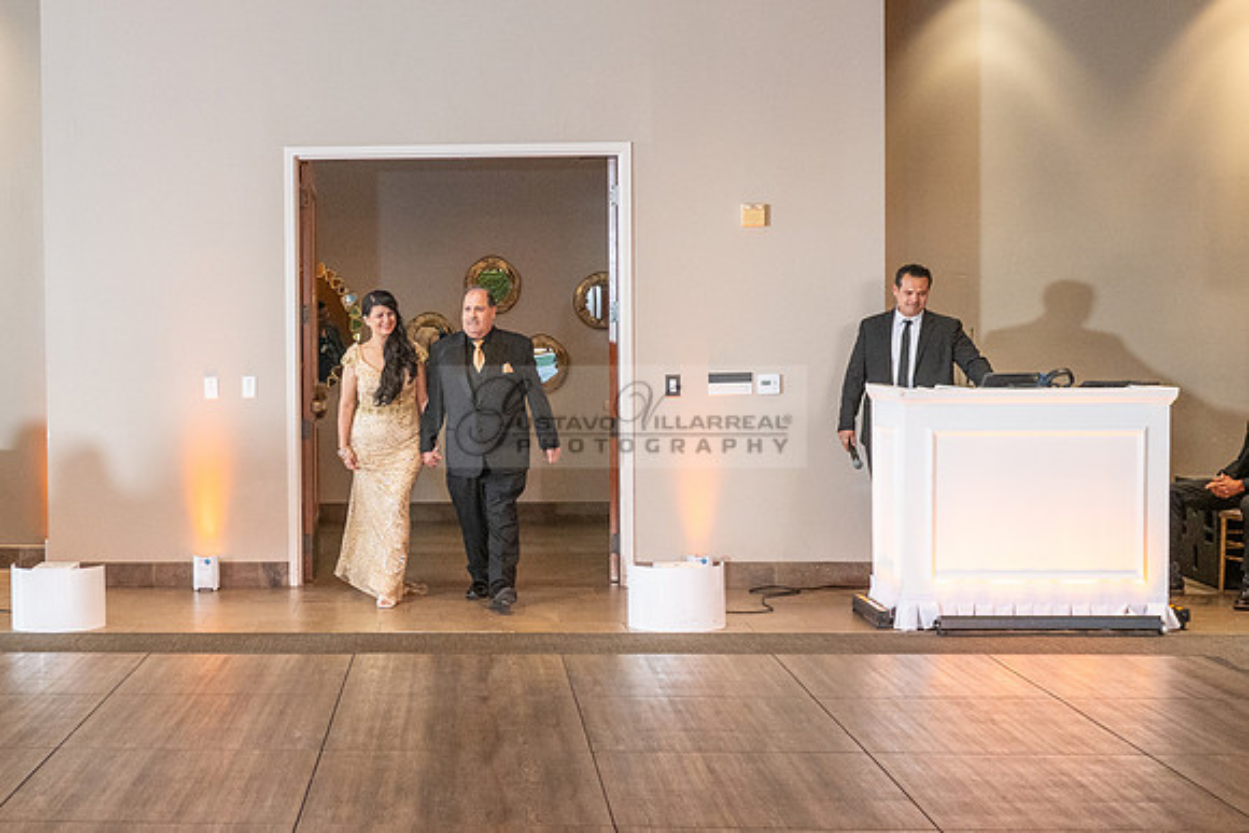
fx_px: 1836
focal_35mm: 53
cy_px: 370
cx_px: 333
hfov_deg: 36.8
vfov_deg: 25.6
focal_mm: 27
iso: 800
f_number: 3.5
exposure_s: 1/200
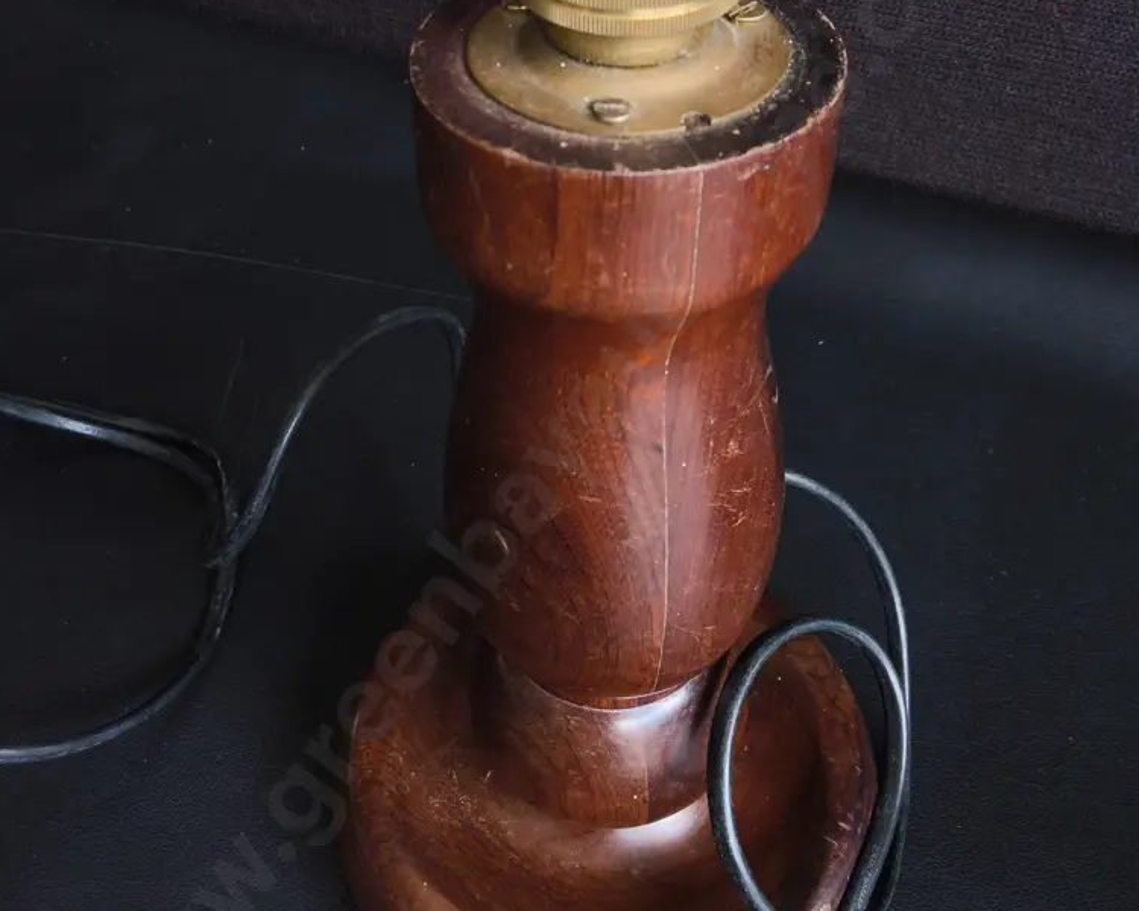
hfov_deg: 50.3
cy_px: 442
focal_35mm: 36
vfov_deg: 41.2
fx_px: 1214
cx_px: 568
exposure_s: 1/100
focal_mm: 2.87
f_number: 2
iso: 125
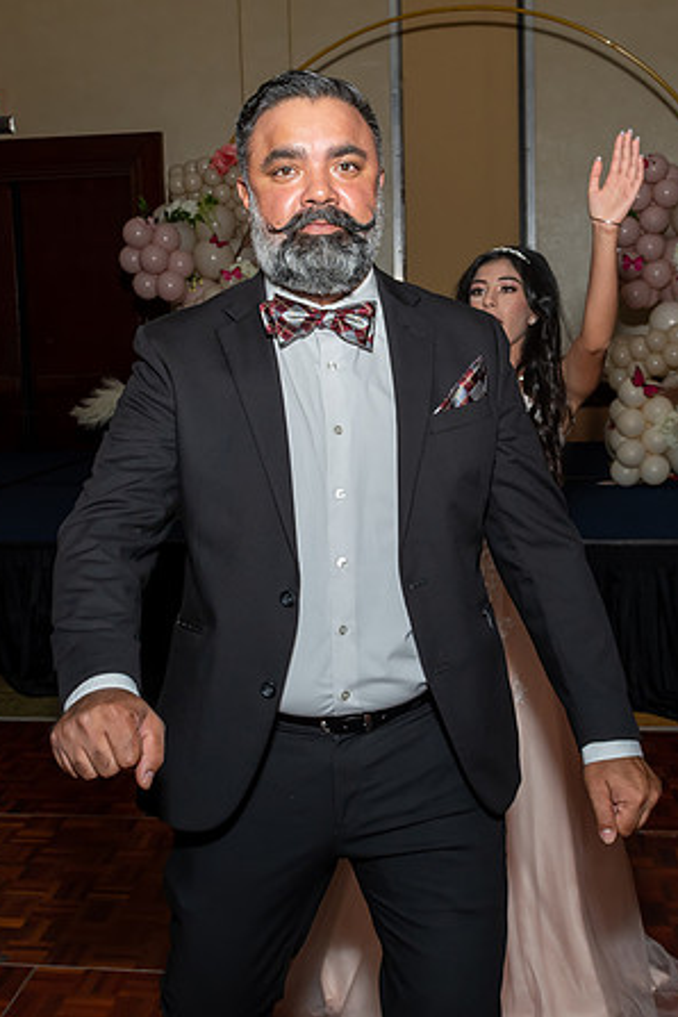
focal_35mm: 45
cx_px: 302
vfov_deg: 43.6
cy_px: 465
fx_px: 1271
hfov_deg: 29.8
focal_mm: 17
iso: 400
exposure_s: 1/250
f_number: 6.3
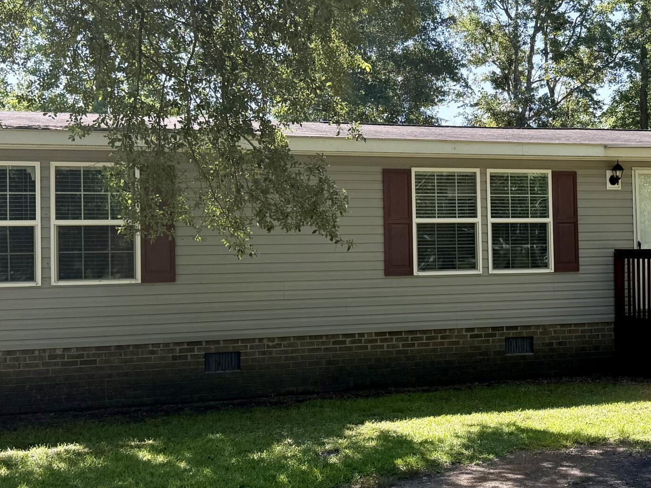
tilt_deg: +2.5
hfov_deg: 36.1
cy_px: 239
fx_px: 978
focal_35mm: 52
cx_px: 481
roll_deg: +1.8
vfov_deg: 28.0
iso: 100
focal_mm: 6.76
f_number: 1.78
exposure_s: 1/1437
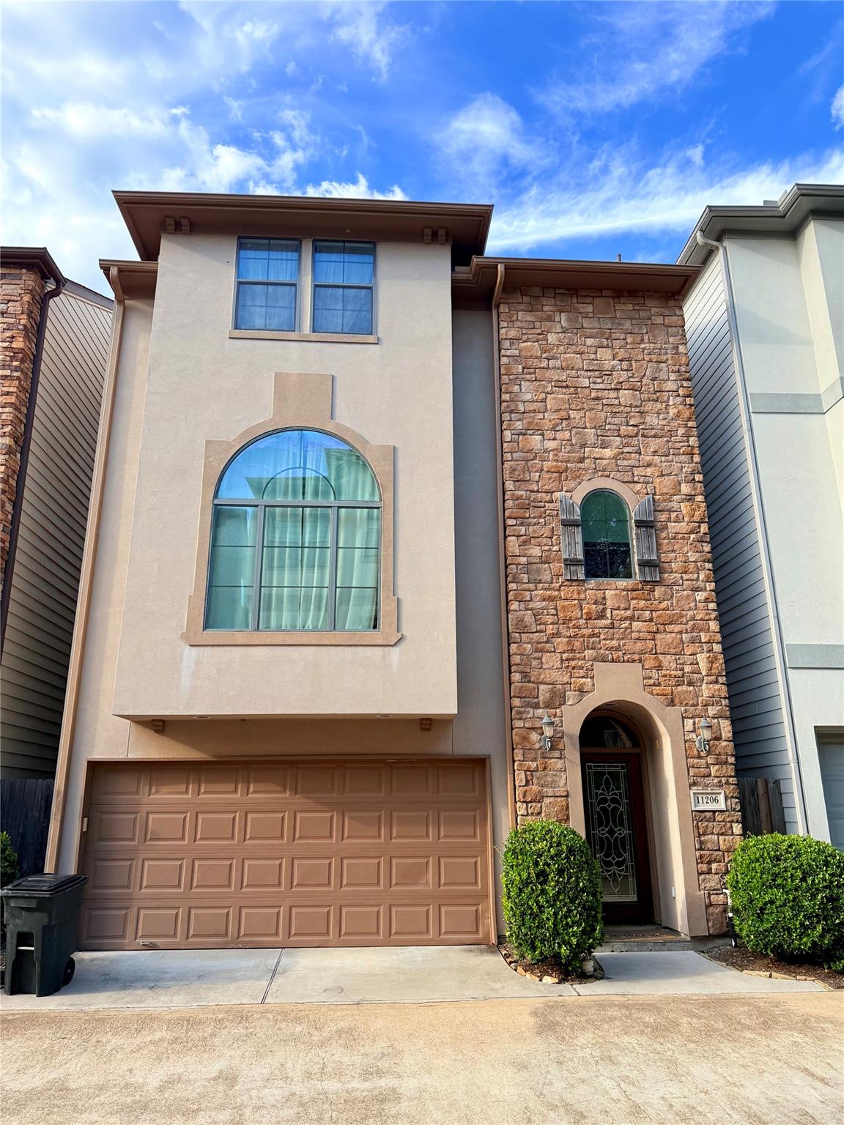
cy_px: 562
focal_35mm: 24
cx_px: 422
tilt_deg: +18.0
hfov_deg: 56.8
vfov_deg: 71.6
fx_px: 780
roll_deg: +0.7
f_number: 1.78
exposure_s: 1/1314
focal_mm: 6.76
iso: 100
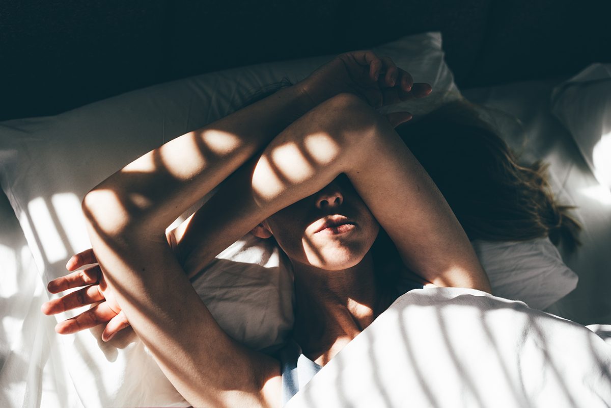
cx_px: 306
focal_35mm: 55
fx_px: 933
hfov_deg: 36.2
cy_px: 204
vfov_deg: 24.6
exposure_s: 1/1250
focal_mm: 55
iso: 250
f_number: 3.5
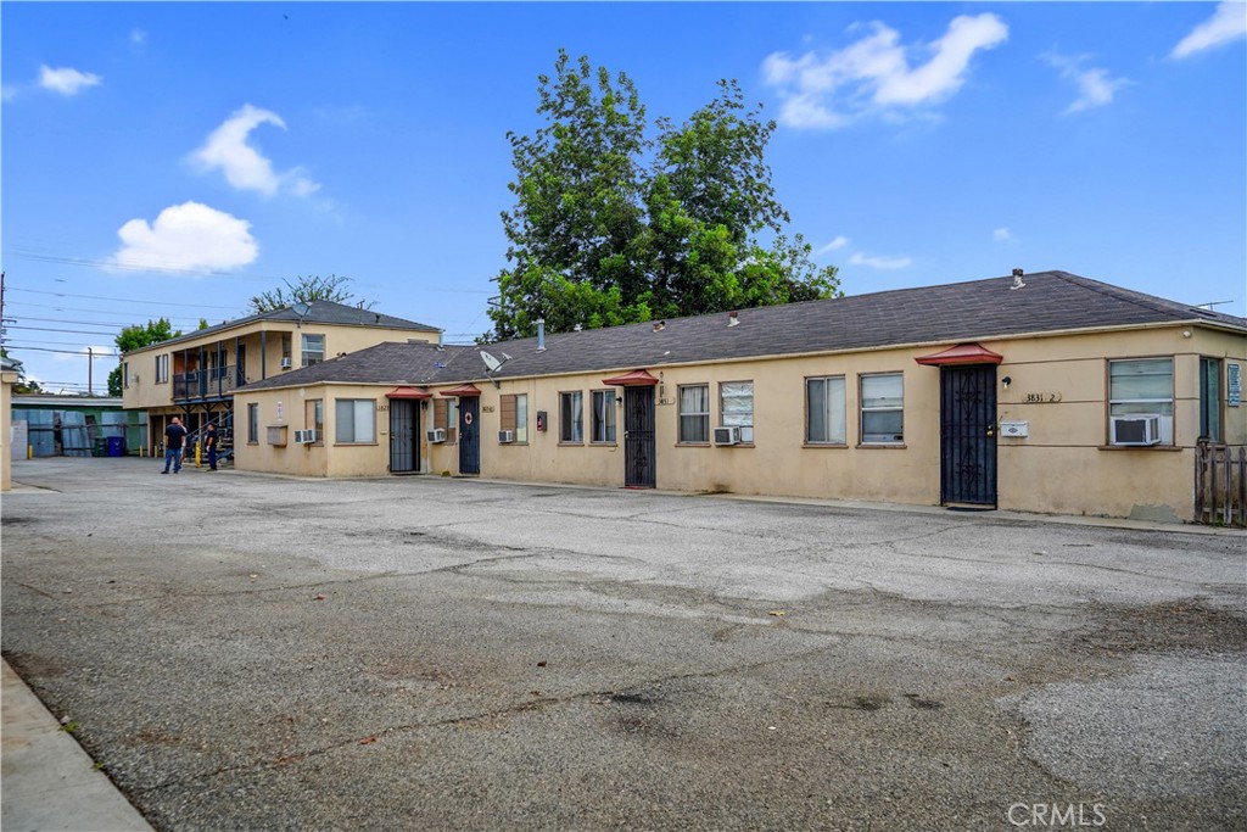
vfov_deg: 42.3
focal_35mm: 31
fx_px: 1074
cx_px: 624
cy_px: 416
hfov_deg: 60.3
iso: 100
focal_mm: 31
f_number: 6.3
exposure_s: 1/250
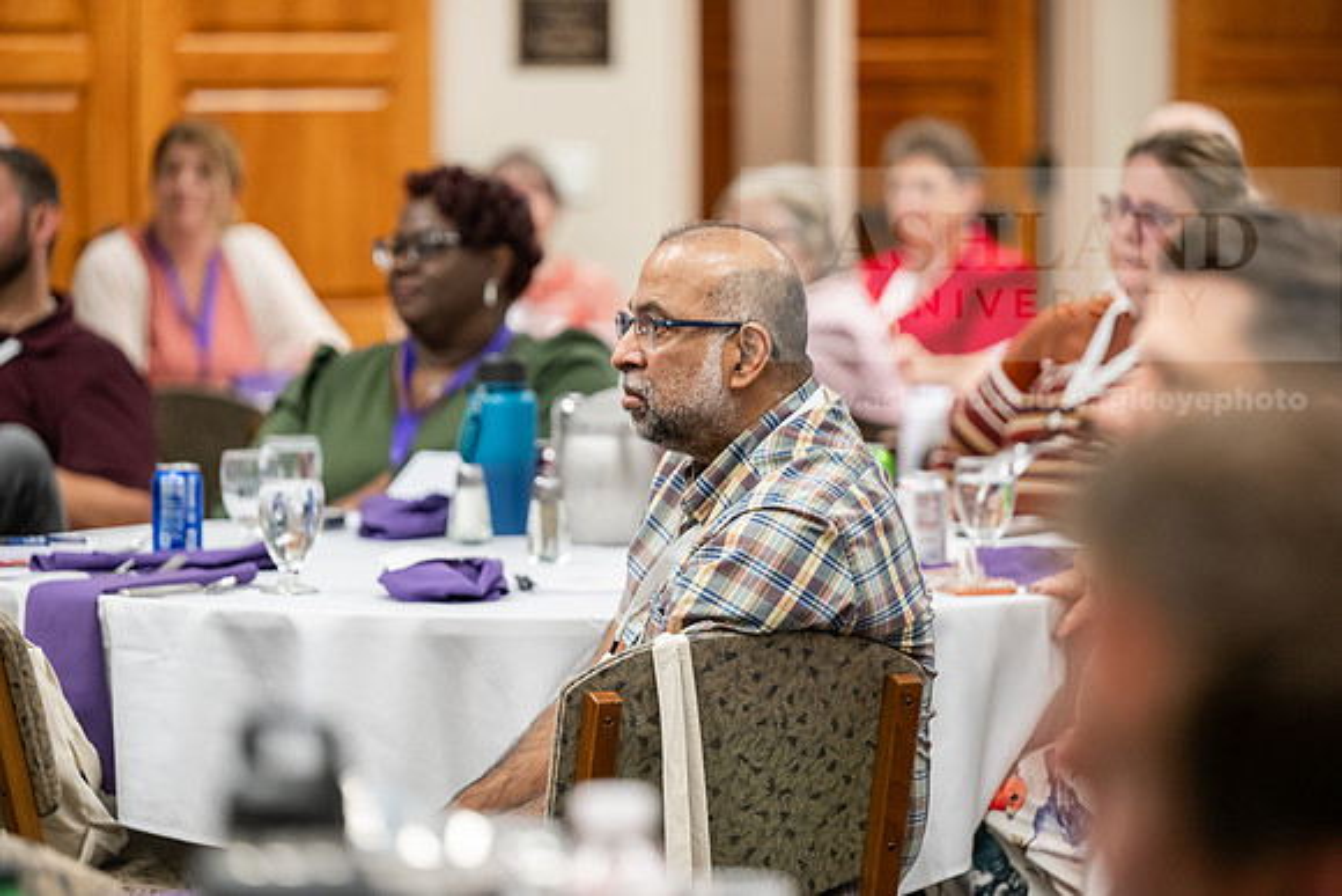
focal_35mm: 145
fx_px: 5406
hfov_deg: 14.2
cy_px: 448
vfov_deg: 9.5
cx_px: 671
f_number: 2.8
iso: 2000
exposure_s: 1/160
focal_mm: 145
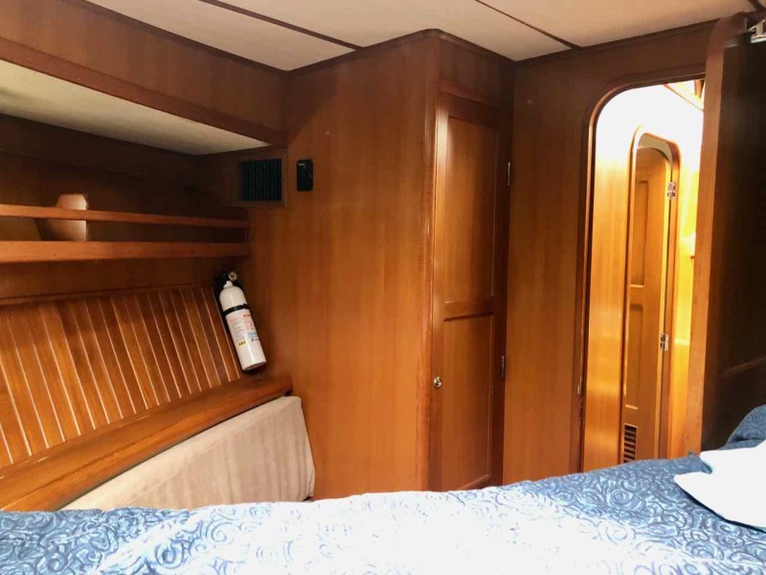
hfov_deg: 63.4
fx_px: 620
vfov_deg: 49.7
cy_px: 288
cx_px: 383
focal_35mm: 28
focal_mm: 3.99
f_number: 1.8
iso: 80
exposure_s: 1/15
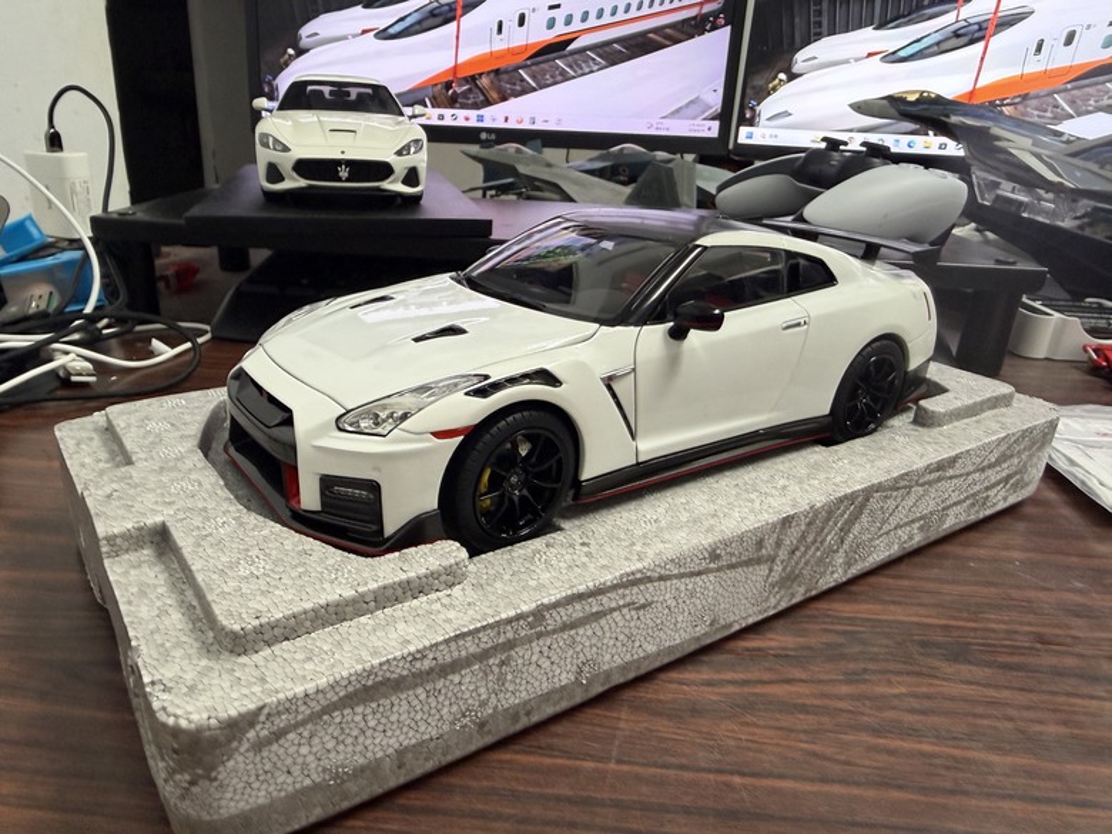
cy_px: 417
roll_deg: -2.0
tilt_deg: -21.5
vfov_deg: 56.8
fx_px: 771
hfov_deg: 71.6
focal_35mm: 24
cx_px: 556
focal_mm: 2.22
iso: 250
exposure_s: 1/60
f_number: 2.2
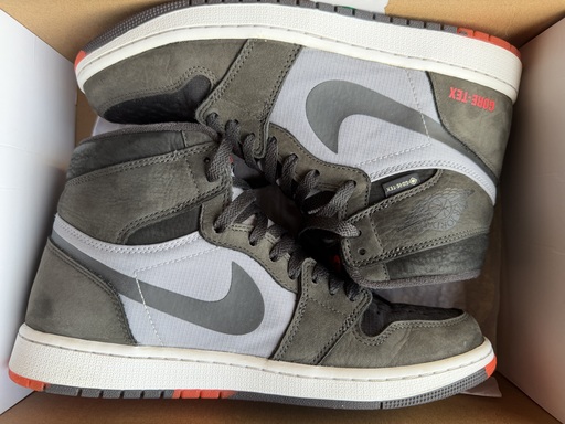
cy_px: 212
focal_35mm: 24
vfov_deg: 56.8
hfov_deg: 71.6
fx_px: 392
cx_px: 282
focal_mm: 6.76
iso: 80
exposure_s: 1/180
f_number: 1.78
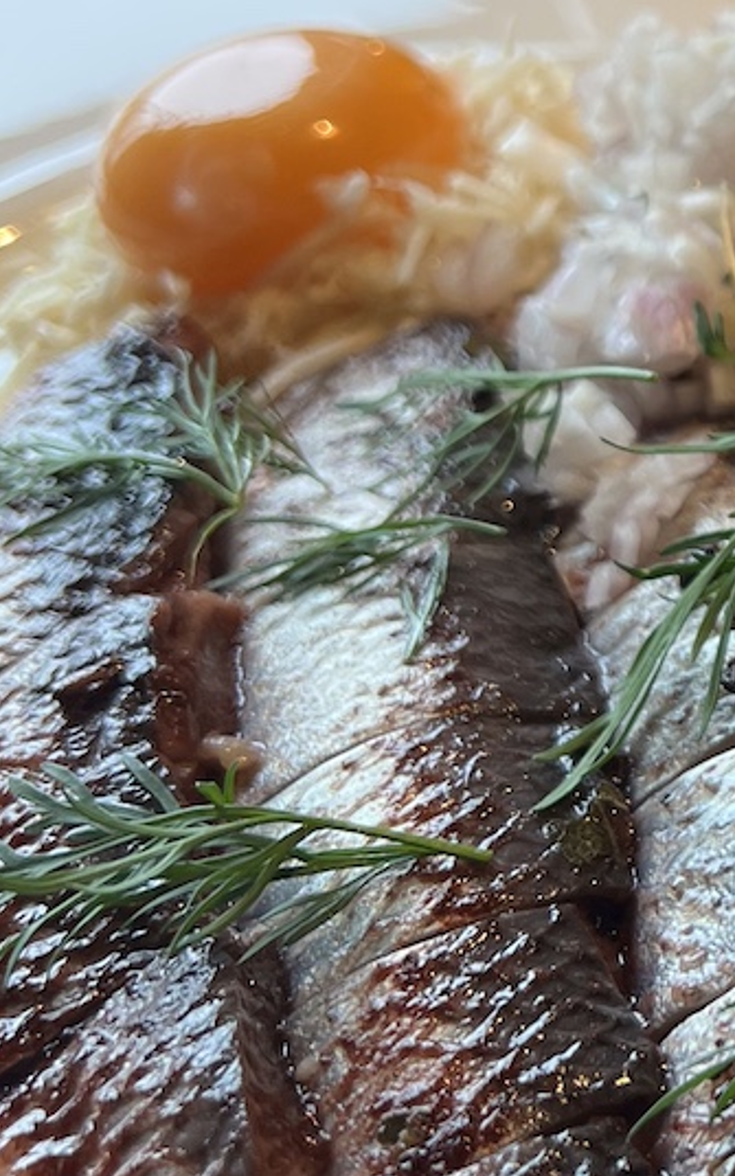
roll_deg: +3.1
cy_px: 298
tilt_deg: -32.9
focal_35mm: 74
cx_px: 1115
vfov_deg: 27.5
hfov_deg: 16.1
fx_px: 2372
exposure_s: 1/84
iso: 100
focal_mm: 5.7
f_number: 1.5
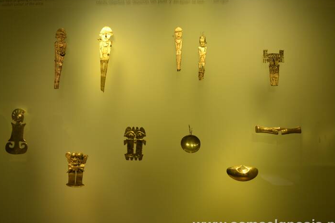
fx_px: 288
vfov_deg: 42.3
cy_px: 105
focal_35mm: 31
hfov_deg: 60.3
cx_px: 157
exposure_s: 1/15
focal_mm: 18
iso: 140
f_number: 5.6
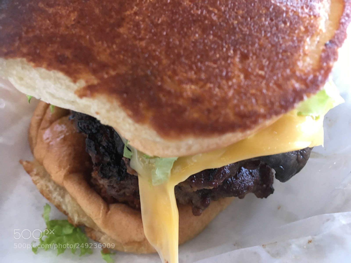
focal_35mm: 29
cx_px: 176
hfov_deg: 61.7
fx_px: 294
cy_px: 132
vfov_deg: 48.2
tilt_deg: -52.6
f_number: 2.2
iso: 125
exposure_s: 1/30
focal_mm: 4.15
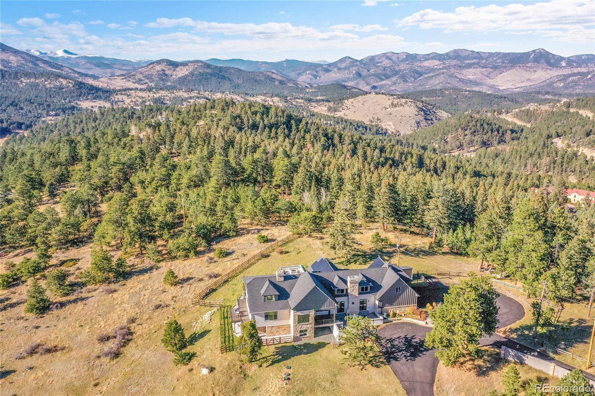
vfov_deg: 46.4
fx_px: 463
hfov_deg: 65.5
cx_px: 298
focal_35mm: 28
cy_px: 198
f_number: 8
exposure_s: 1/1250
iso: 800
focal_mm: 10.26
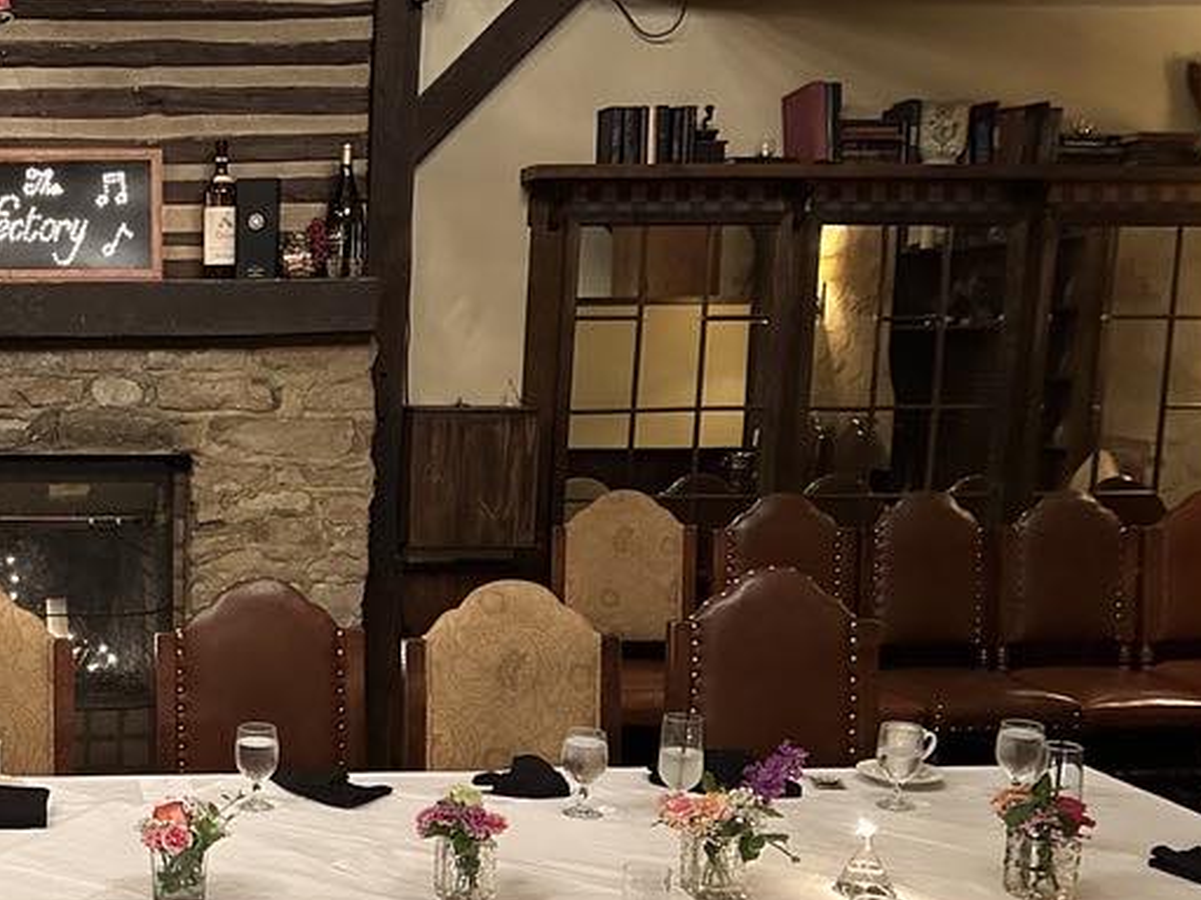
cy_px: 595
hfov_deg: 37.0
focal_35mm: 48
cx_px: 106
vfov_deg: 30.1
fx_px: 1665
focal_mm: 6.86
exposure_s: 1/40
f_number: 1.78
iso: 1000
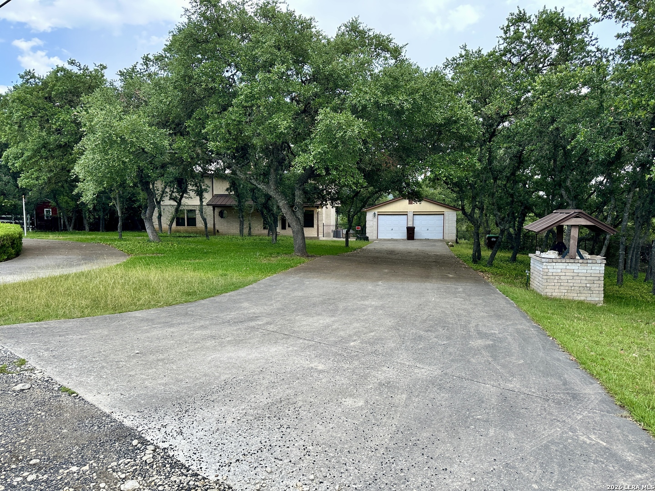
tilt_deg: -4.5
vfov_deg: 56.8
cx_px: 328
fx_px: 454
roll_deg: -0.5
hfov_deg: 71.6
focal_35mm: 24
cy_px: 246
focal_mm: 6.86
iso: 80
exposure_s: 1/745
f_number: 1.78
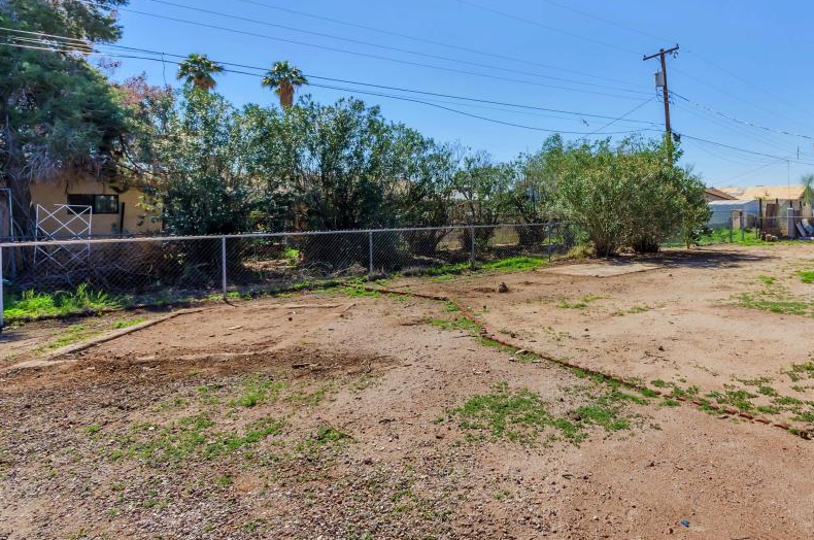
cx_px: 527
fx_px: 497
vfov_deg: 56.3
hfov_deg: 76.7
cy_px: 201
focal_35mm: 22
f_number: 9
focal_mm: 10
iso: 250
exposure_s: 1/320
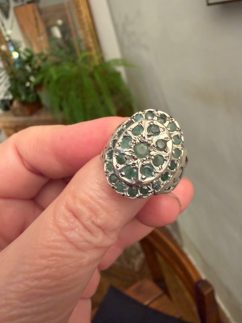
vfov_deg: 67.3
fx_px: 242
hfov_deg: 53.1
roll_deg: +16.0
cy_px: 162
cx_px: 121
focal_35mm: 26
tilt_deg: -27.1
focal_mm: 2.22
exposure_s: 1/50
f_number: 2.2
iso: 250
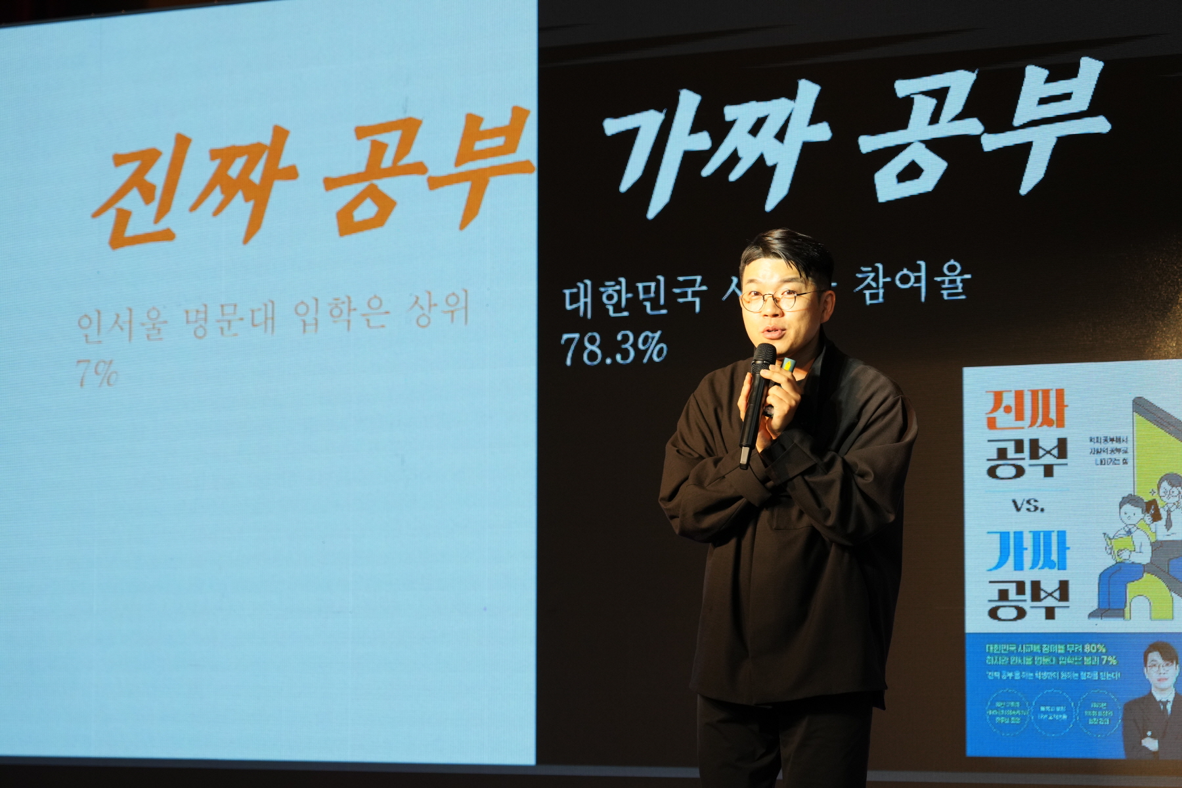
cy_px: 394
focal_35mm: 103
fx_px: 3382
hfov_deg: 19.8
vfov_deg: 13.3
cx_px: 591
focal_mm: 103
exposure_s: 1/125
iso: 640
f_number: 5
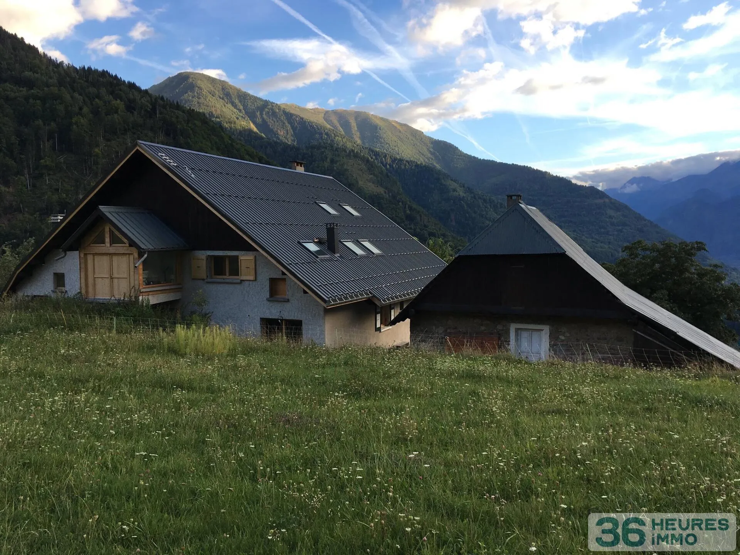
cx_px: 370
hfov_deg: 61.7
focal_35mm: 29
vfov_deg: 48.2
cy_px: 278
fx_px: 620
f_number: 2.2
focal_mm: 4.15
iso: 25
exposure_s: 1/311
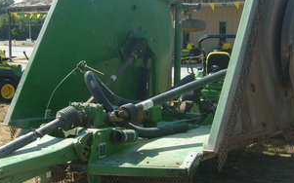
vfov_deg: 19.4
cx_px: 149
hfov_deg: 30.6
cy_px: 87
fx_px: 537
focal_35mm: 67
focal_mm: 5.8
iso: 80
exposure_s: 1/180
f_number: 7.1
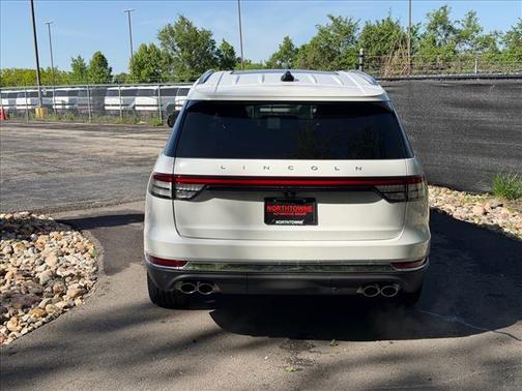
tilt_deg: -7.5
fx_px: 724
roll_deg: +1.1
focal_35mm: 48
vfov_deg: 30.3
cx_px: 261
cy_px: 196
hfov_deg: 39.7
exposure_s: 1/3704
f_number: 1.78
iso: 64
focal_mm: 6.76
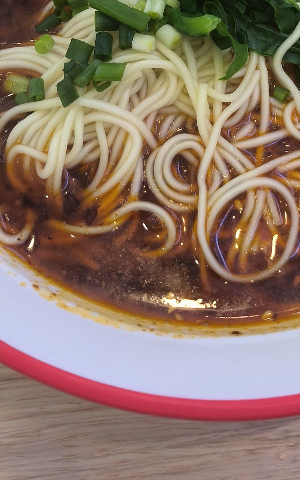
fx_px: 680
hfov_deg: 24.8
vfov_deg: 36.5
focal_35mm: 52
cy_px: 51
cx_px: 198
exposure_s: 1/50
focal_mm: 4.69
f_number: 1.79
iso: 115
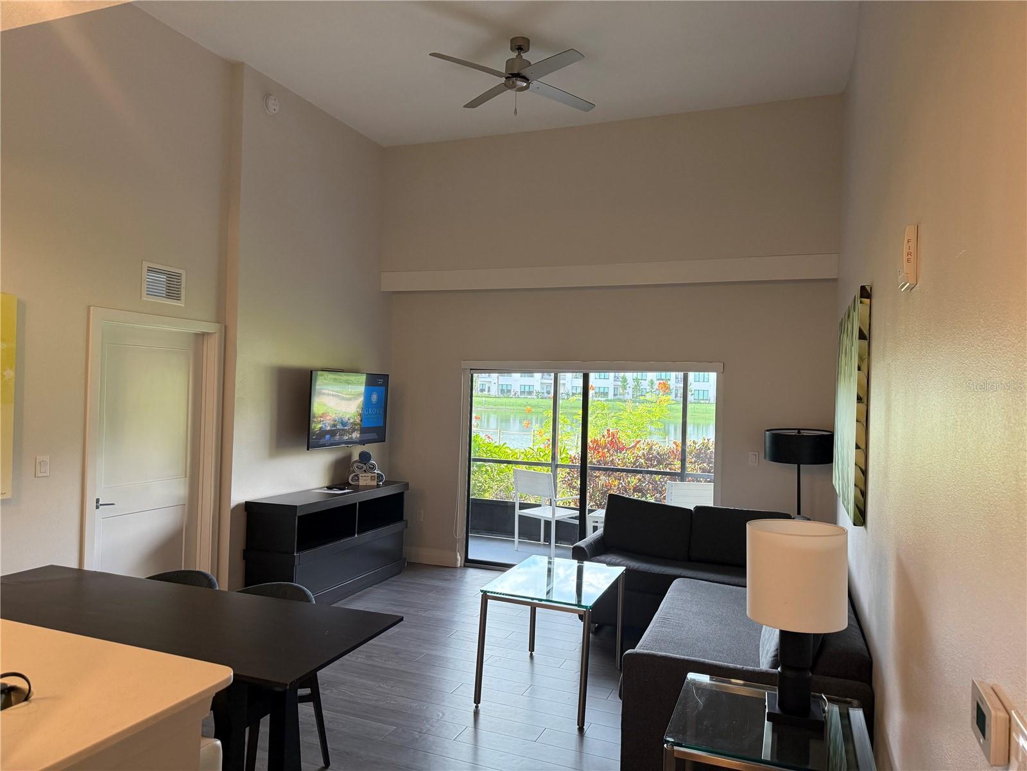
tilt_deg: +0.8
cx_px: 514
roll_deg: -1.6
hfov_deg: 71.6
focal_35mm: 24
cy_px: 386
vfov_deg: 56.8
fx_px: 712
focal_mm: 6.76
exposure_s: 1/120
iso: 250
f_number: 1.78
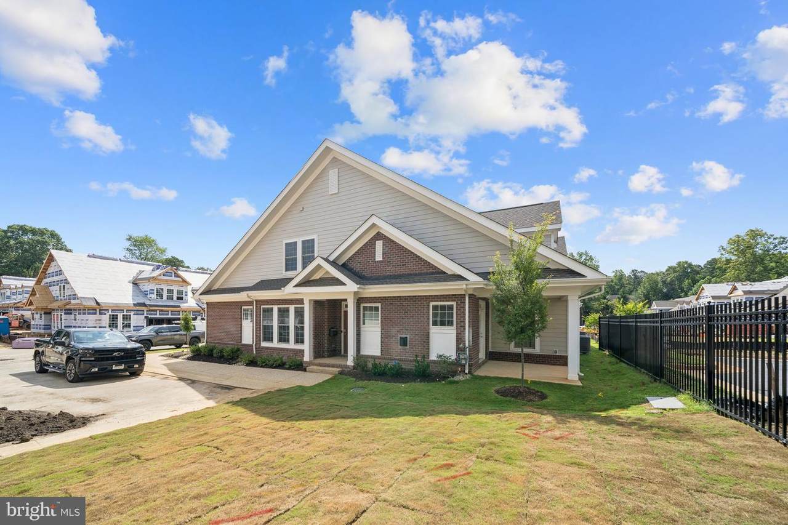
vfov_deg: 90.0
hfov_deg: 112.6
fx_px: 263
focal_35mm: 12
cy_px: 262
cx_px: 394
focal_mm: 12
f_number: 8
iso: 250
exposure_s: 1/500
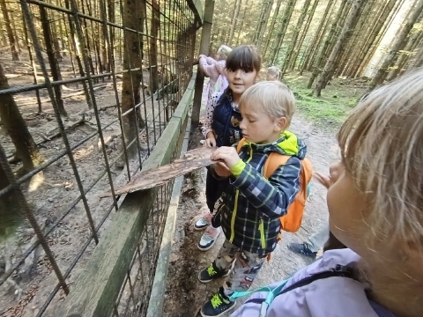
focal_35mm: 17
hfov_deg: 91.0
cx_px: 212
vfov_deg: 74.7
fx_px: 208
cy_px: 158
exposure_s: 1/33.3
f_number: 2.2
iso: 1746
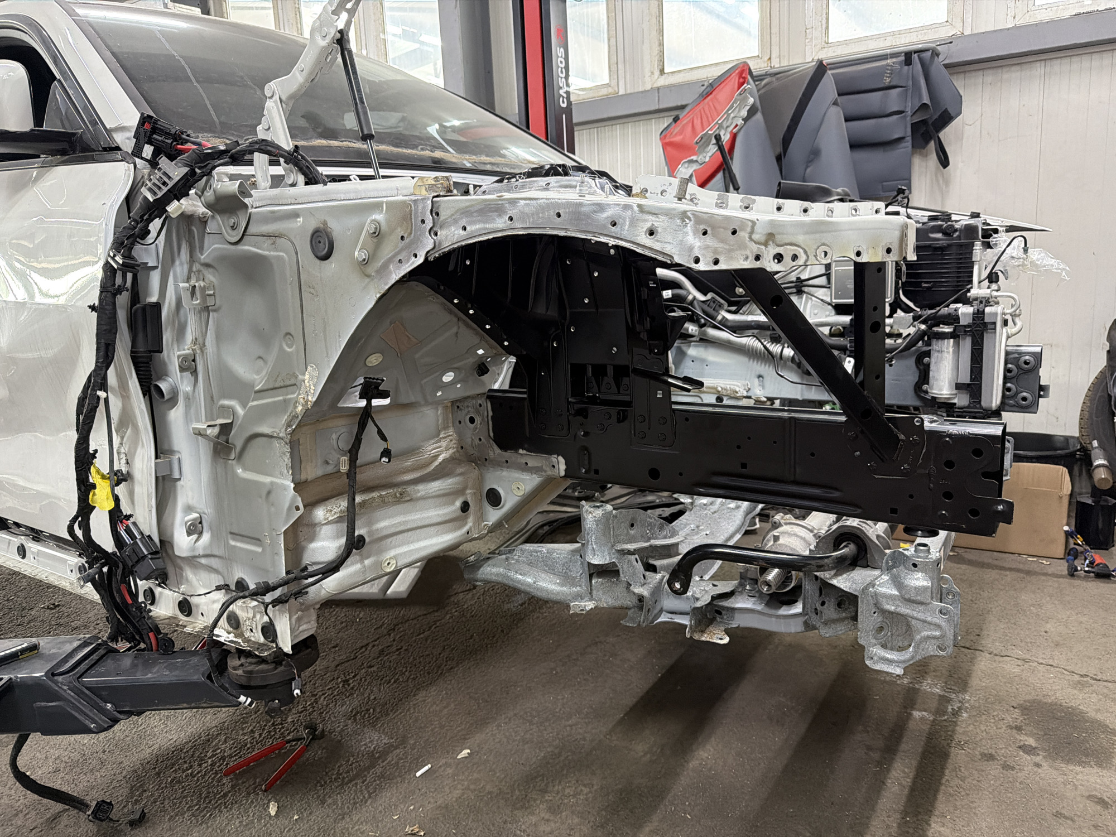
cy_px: 418
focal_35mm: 24
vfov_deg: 56.8
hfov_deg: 71.6
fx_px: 774
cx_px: 558
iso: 500
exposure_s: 1/50
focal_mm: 6.76
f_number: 1.78
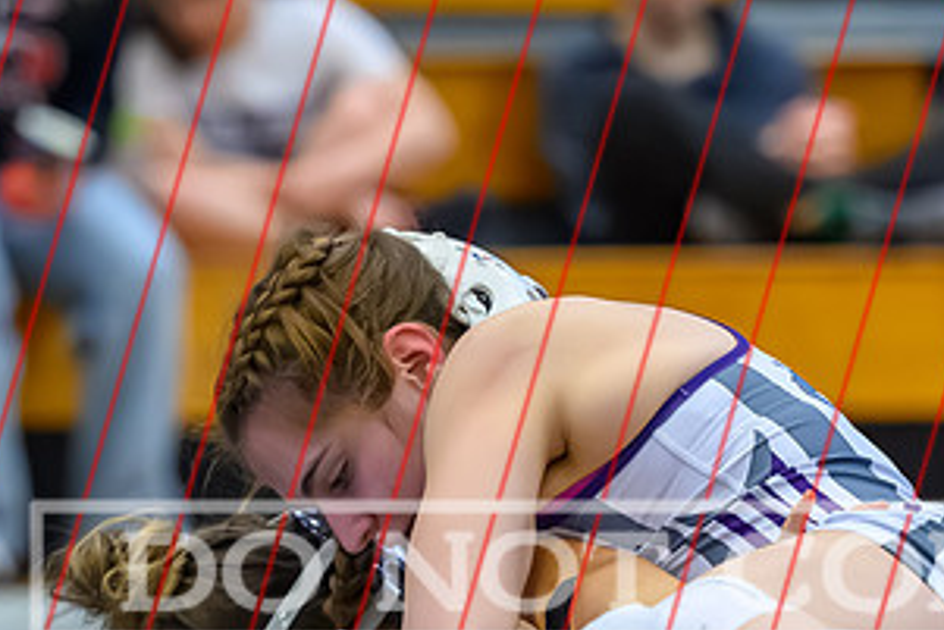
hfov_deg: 5.4
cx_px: 461
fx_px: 9969
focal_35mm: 380
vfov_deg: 3.6
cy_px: 797
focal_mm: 145
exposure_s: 1/640
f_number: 2.8
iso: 10000
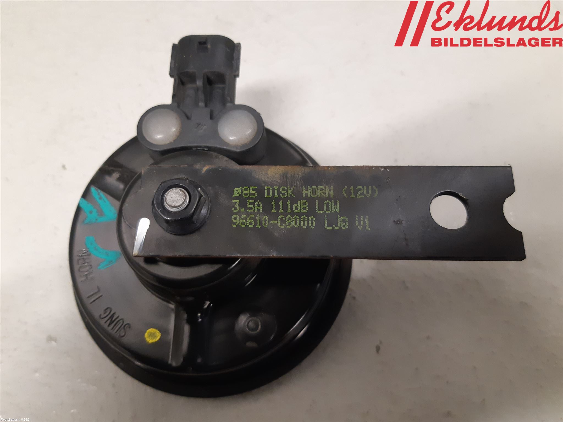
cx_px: 282
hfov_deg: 67.3
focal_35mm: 26
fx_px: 423
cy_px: 211
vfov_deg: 53.1
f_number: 1.7
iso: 250
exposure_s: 1/50
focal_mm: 3.93
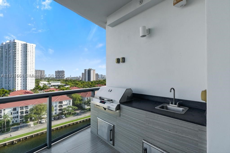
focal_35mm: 16
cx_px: 115
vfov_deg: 73.8
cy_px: 76
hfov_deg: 96.7
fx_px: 102
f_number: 8
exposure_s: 1/800
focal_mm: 16
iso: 400
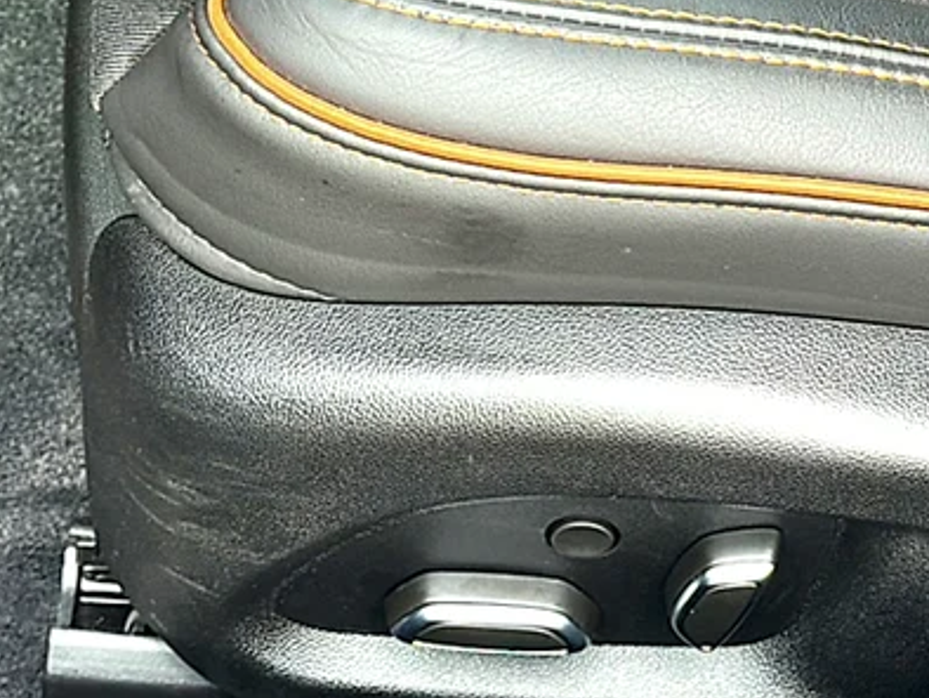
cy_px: 298
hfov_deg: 19.0
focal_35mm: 103
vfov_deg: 14.4
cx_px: 644
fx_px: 2766
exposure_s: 1/196
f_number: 1.78
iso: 80
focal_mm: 6.86
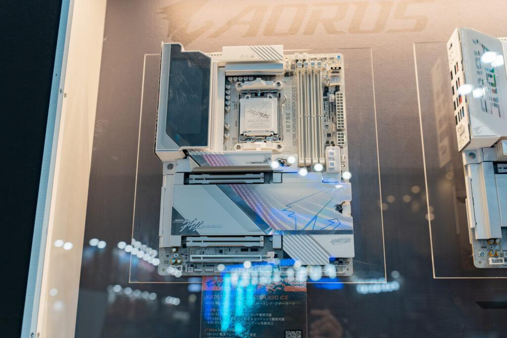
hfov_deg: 54.4
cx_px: 254
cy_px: 169
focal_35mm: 35
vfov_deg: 37.9
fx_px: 493
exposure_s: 1/160
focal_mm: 35
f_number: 4
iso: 800
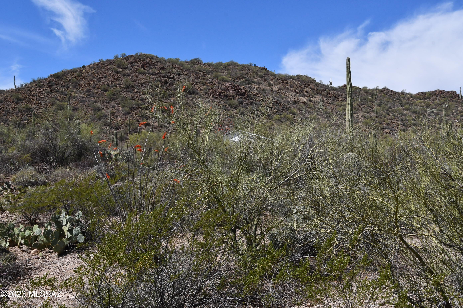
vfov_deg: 29.9
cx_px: 232
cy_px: 154
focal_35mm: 45
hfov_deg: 43.6
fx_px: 579
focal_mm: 30
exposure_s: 1/1000
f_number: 16
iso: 800
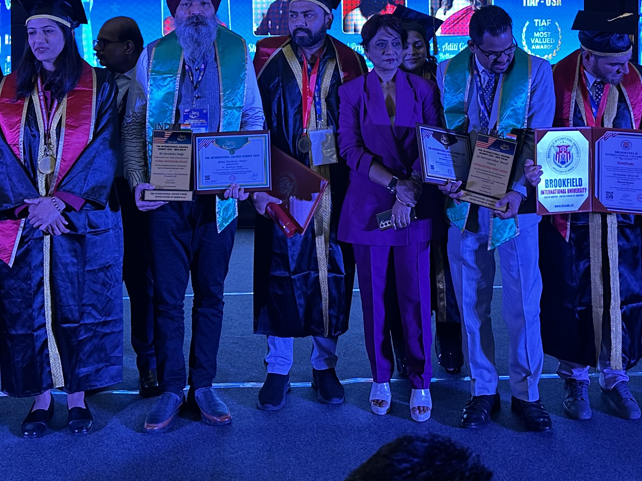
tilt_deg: -0.5
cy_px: 8
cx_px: 330
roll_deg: -0.1
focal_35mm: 52
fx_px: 964
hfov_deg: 36.8
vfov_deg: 26.6
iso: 200
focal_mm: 6.86
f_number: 1.78
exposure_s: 1/69
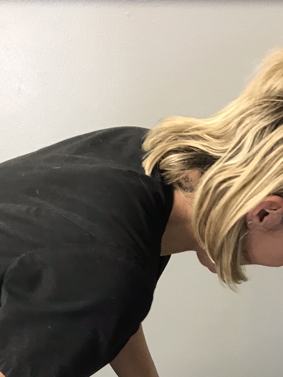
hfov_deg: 21.9
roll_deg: +1.9
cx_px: 159
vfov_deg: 26.9
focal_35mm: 67
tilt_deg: -39.6
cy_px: 400
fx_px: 730
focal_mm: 3.99
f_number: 1.8
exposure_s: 1/15
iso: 40
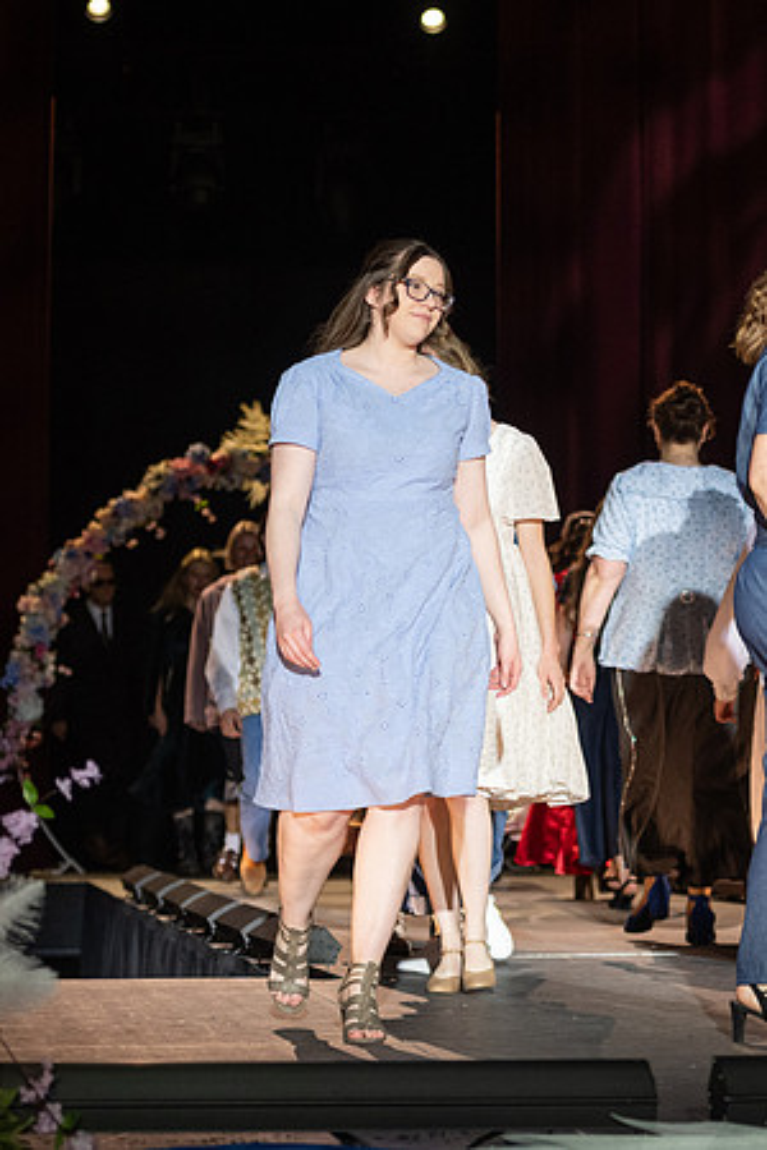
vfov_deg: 15.9
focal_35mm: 129
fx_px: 4123
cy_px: 555
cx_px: 663
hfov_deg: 10.6
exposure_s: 1/1000
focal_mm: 70
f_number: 2.8
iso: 800
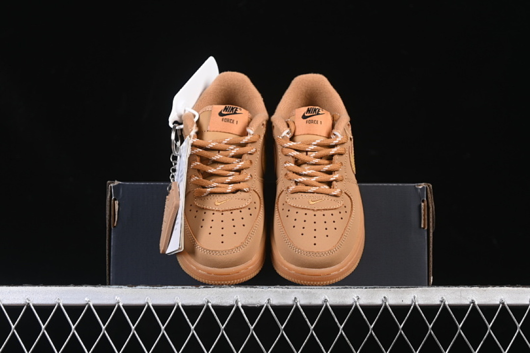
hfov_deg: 27.0
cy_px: 176
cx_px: 265
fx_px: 1104
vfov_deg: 18.2
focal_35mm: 75
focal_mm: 50
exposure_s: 1/60
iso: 160
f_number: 6.3
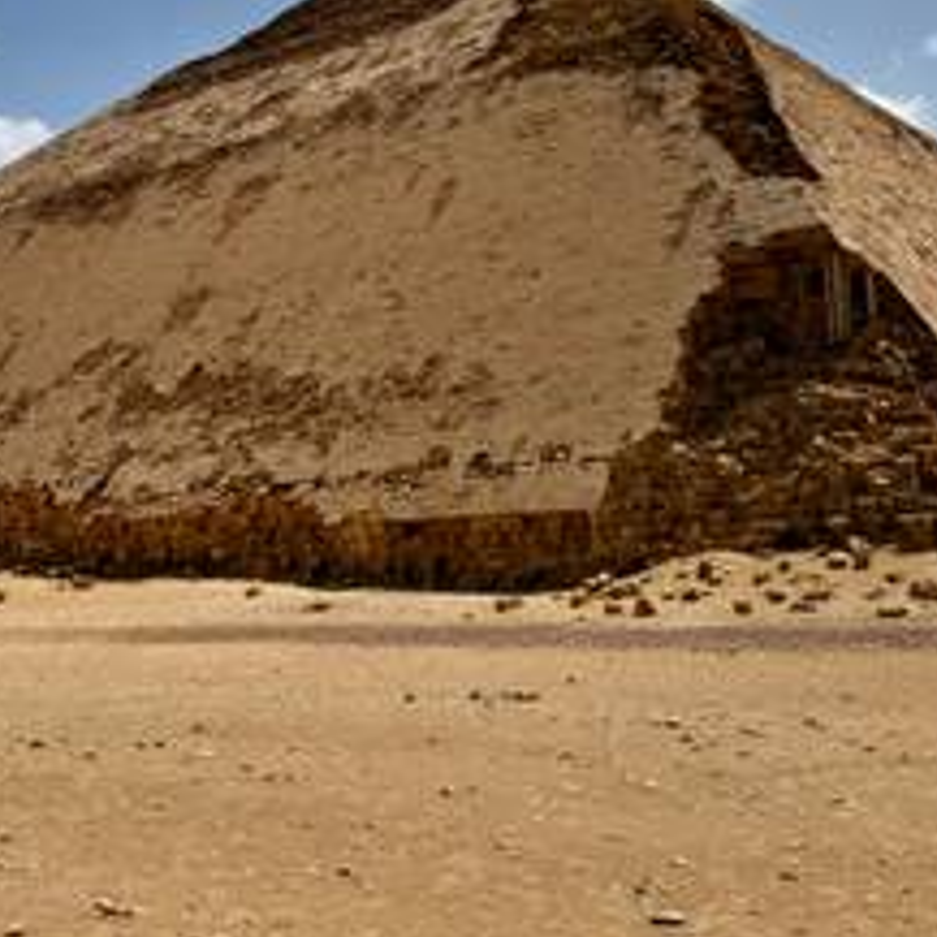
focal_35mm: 47
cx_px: 453
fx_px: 1439
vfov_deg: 35.6
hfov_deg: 36.1
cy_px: 285
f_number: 1.78
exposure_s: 1/14286
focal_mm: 6.76
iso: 80
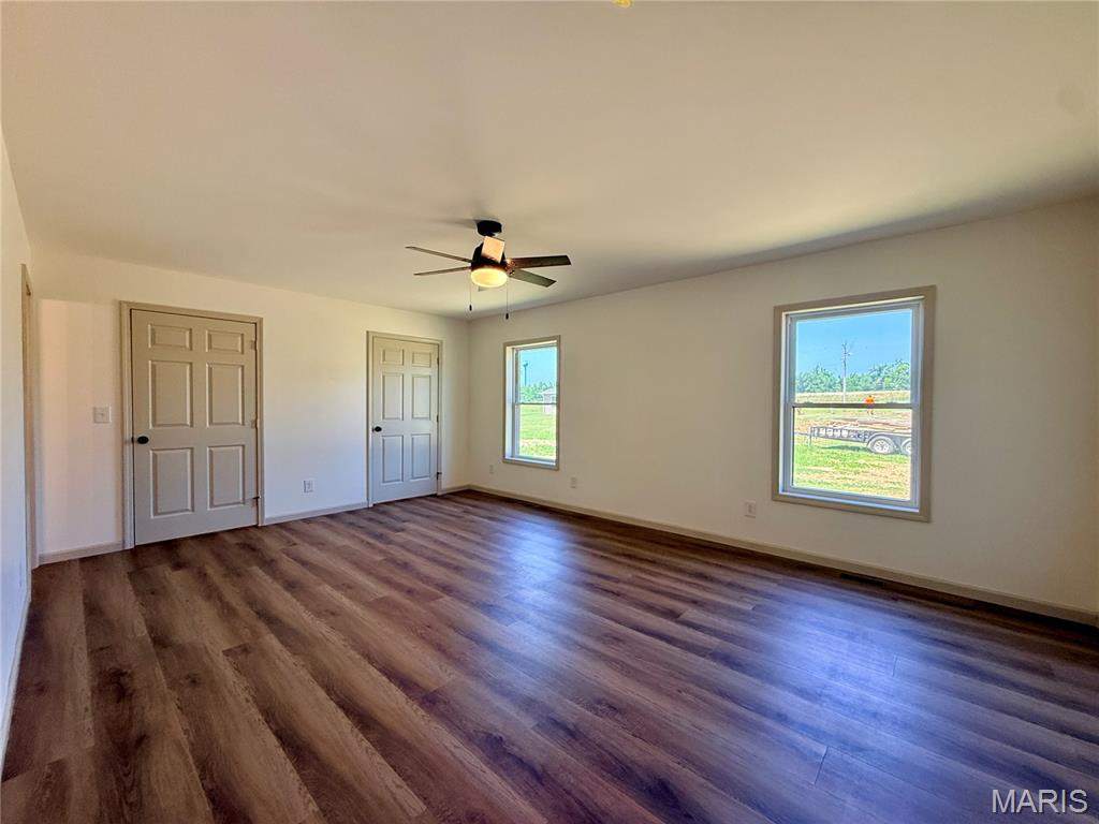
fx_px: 444
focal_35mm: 14
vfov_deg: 85.7
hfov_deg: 102.1
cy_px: 412
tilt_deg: -1.5
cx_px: 550
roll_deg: -0.1
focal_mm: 2.22
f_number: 2.2
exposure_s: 1/120
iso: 200
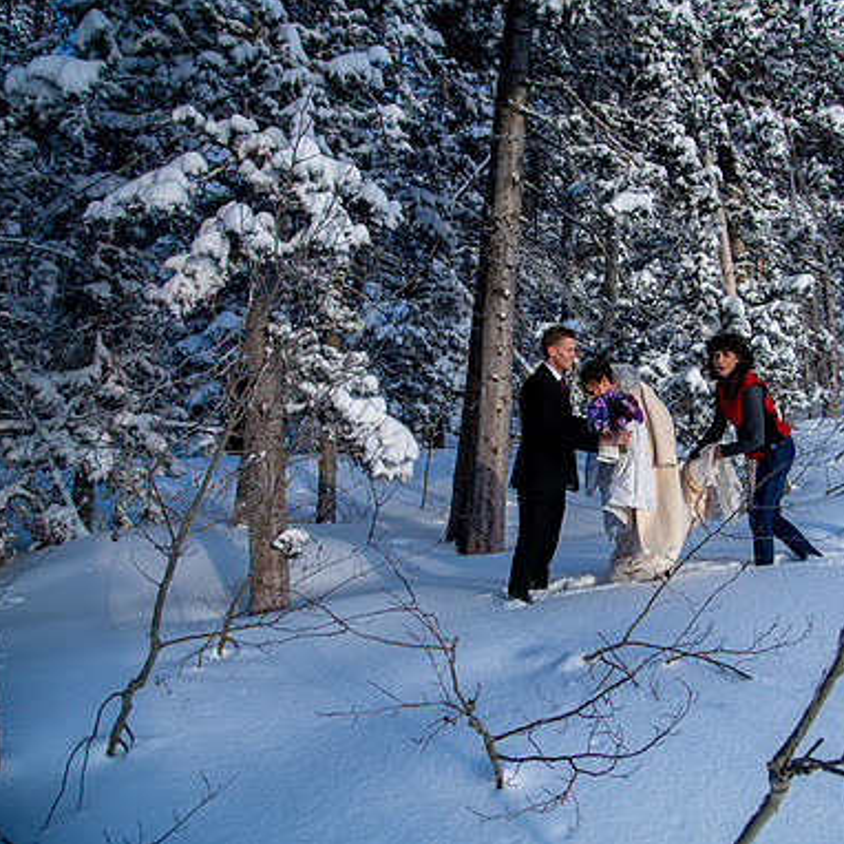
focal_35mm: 31
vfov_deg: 52.5
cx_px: 566
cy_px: 421
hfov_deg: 51.5
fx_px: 855
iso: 200
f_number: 4
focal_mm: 24
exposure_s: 1/500
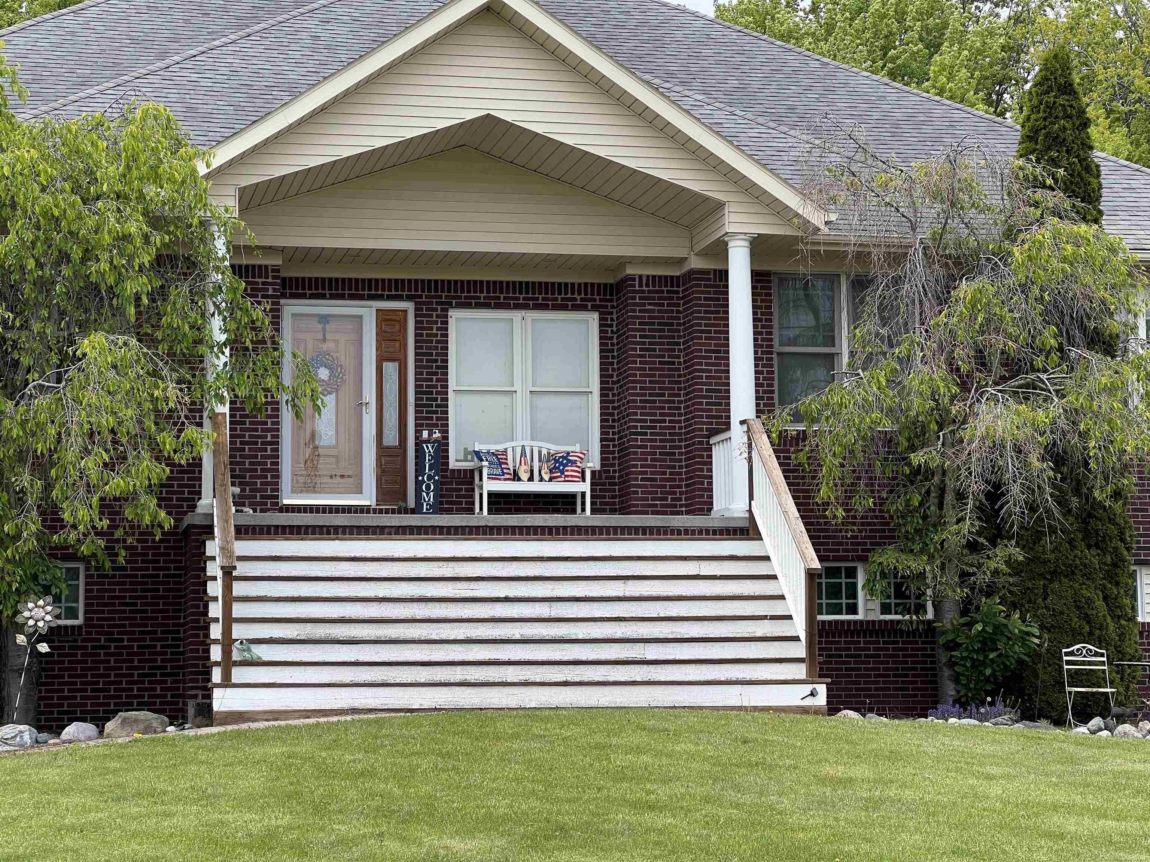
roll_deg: +0.7
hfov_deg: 25.3
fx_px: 2558
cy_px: 431
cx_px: 575
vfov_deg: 19.1
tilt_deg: +6.5
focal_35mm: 77
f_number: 2.8
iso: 32
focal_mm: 9
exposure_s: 1/349
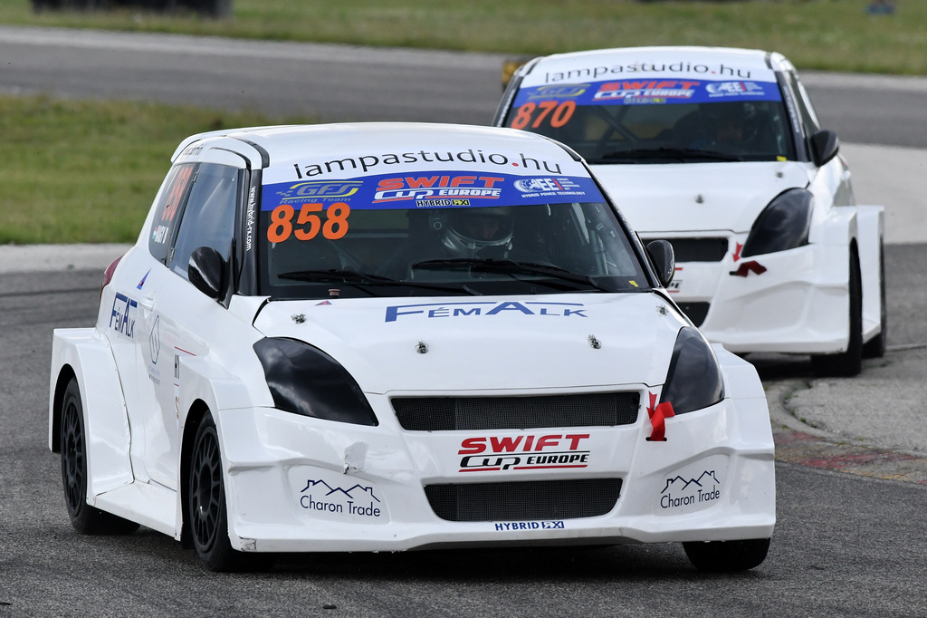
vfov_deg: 3.1
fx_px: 11583
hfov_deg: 4.6
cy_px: 309
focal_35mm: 450
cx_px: 464
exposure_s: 1/1600
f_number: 5.6
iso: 640
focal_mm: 300
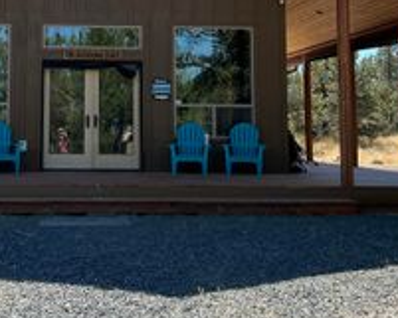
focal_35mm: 63
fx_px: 742
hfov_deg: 29.5
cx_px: 95
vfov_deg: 23.7
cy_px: 48
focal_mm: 5.7
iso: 50
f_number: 1.5
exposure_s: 1/1597
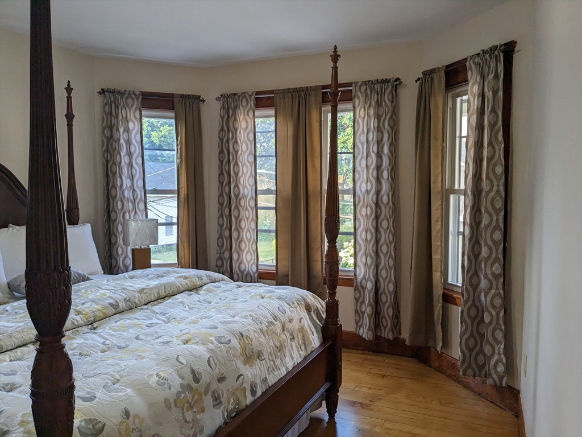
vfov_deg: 51.4
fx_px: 454
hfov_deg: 65.3
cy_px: 218
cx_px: 291
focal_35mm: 27
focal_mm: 4.38
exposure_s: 1/128
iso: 55
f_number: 1.73
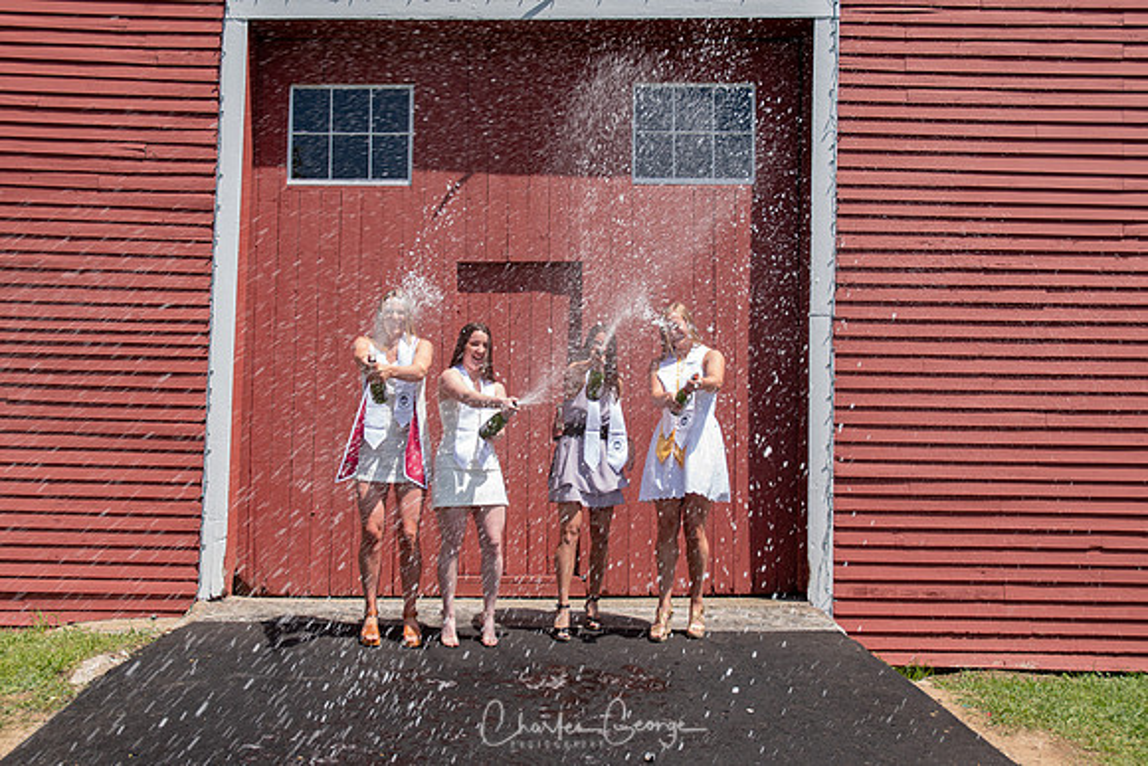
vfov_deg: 35.5
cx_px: 574
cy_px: 383
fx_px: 1198
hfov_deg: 51.2
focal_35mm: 38
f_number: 5.6
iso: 100
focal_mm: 25
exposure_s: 1/250
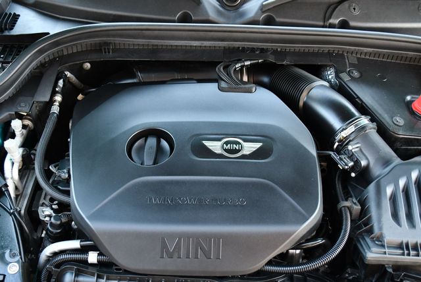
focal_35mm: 44
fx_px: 515
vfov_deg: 30.6
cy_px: 141
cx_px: 210
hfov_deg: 44.5
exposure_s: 1/125
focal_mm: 22
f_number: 3.8
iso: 1100
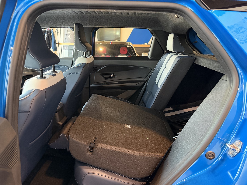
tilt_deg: -17.4
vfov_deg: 56.8
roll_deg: -0.8
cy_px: 92
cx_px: 124
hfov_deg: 71.6
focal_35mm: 24
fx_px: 171
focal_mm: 6.76
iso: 800
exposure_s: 1/50
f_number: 1.78
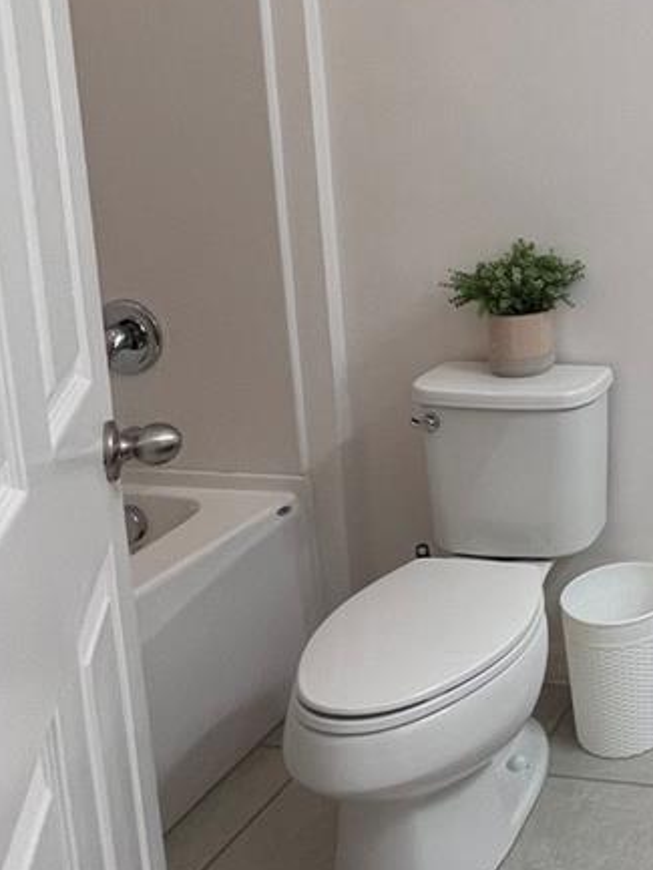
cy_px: 217
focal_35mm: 36
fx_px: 905
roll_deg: +0.9
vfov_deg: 49.3
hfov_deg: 31.8
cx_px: 818
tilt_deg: -6.9
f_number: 1.8
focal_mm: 1.57
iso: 100
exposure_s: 1/120
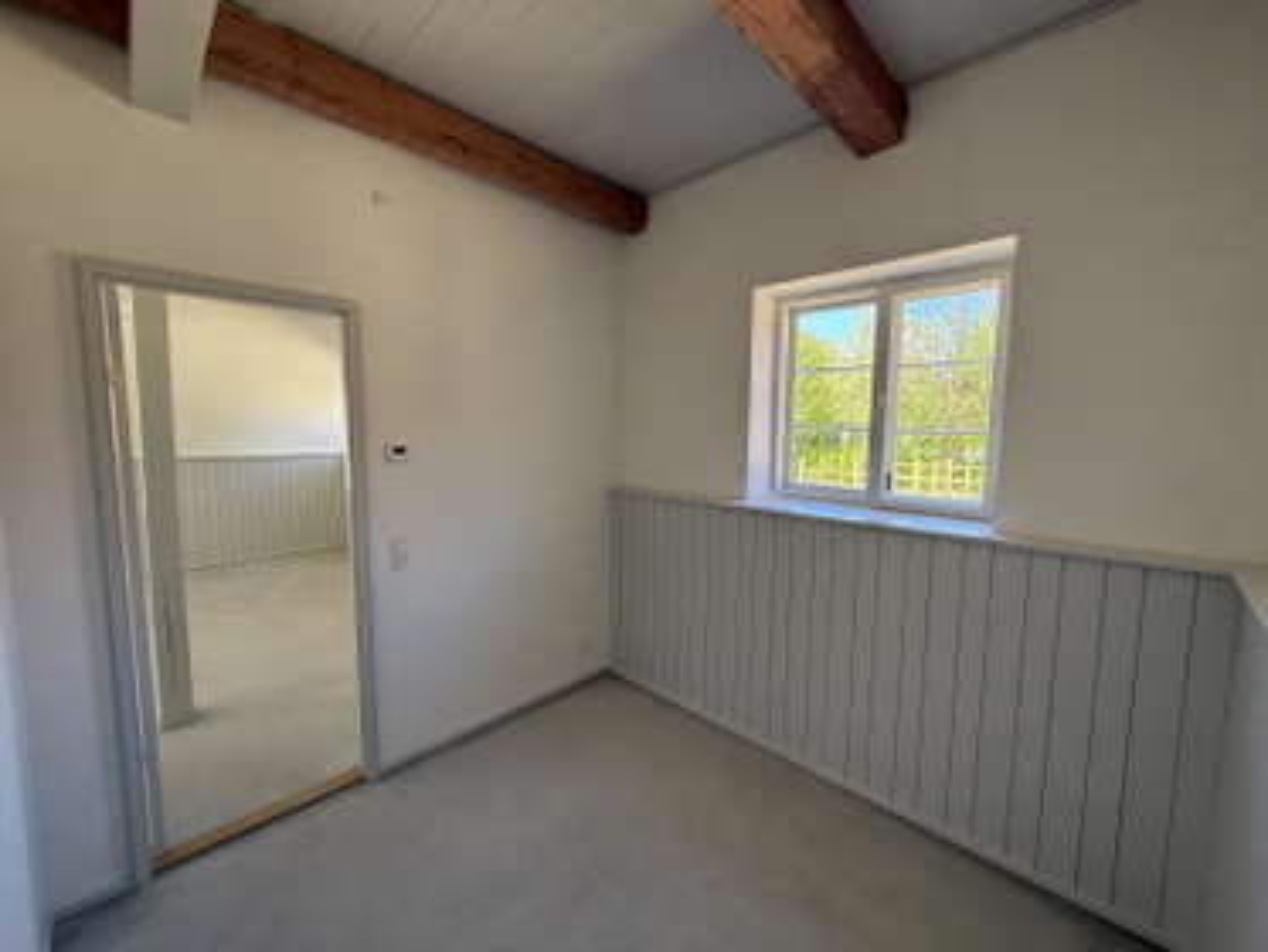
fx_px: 513
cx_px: 634
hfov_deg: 102.0
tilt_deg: -5.9
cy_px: 476
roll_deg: -0.8
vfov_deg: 85.7
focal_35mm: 14
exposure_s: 1/99
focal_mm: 2.22
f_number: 2.2
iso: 80
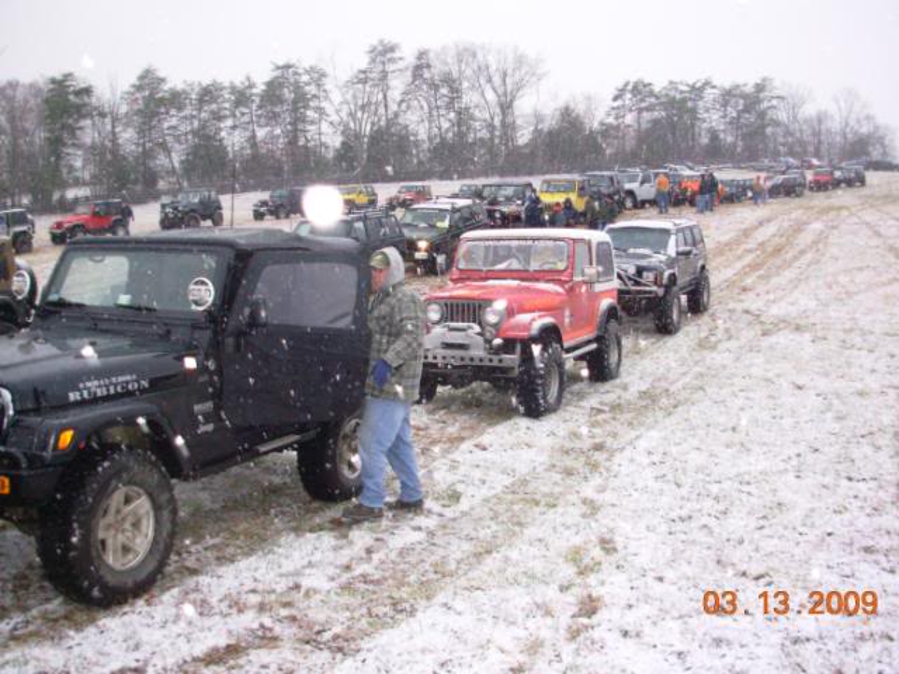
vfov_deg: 37.7
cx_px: 450
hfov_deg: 49.0
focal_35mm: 38
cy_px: 337
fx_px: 987
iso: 194
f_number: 2.9
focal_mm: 6.3
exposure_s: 1/124
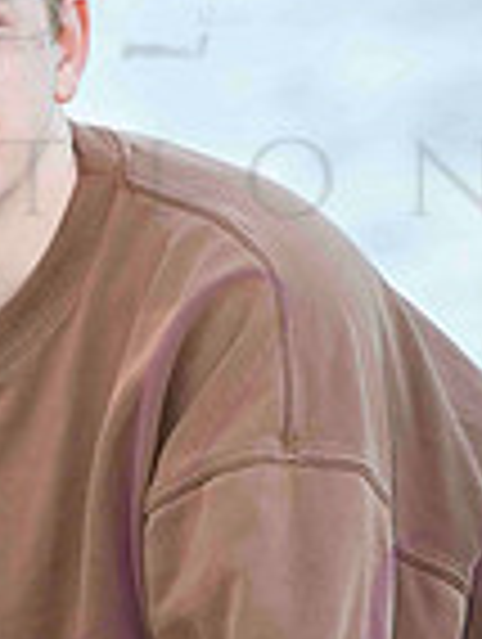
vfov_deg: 3.5
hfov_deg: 2.6
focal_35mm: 563
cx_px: 27
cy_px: 338
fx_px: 10421
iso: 400
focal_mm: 185
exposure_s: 1/640
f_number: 5
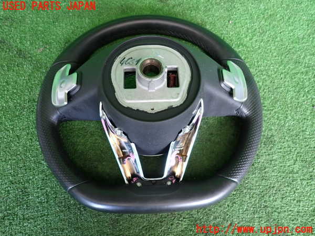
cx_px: 158
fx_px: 227
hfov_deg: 69.4
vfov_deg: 54.9
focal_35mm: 25
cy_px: 118
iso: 200
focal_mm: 4.5
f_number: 2
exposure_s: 1/30
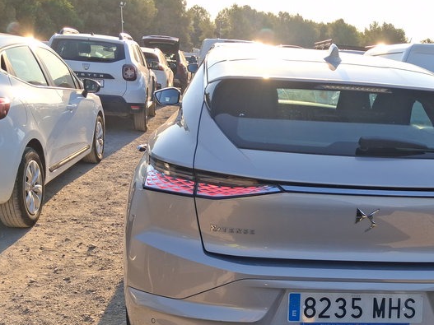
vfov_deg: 34.8
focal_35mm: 41
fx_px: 514
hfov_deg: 45.1
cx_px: 289
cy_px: 218
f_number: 1.8
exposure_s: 1/458
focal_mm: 4
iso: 20
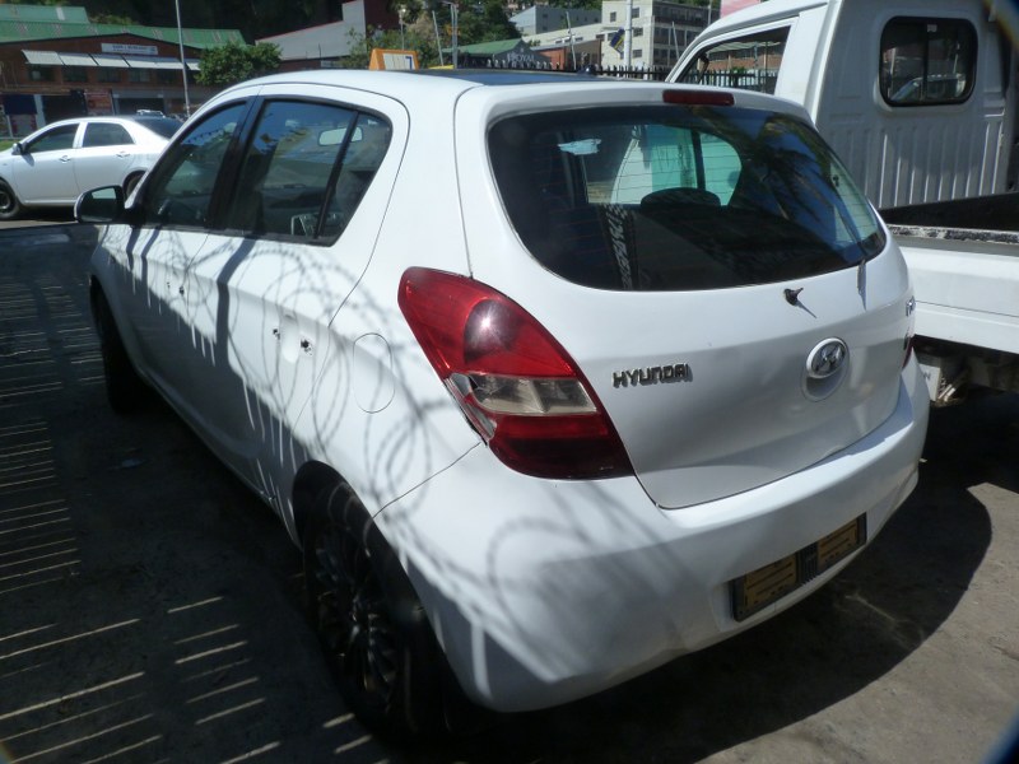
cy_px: 382
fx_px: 736
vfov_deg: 54.9
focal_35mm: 25
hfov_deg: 69.4
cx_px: 510
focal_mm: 4.5
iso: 125
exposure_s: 1/640
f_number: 5.6
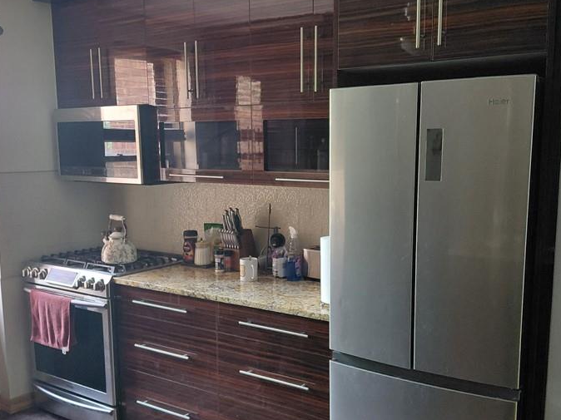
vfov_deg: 37.5
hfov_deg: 49.0
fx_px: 616
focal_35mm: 38
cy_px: 255
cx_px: 300
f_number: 1.8
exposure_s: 1/30
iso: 400
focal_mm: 4.69
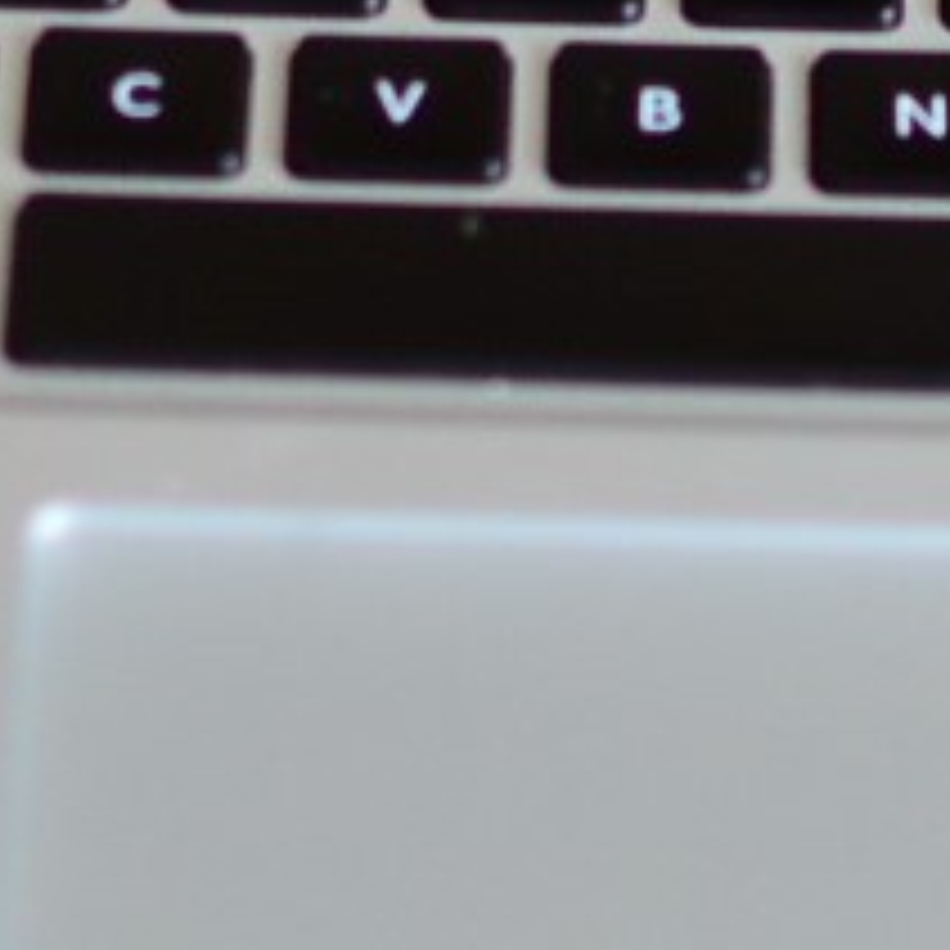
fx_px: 10658
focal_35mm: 343
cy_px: -833
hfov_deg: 5.1
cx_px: 603
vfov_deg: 5.0
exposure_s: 1/640
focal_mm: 35
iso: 400
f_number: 1.8
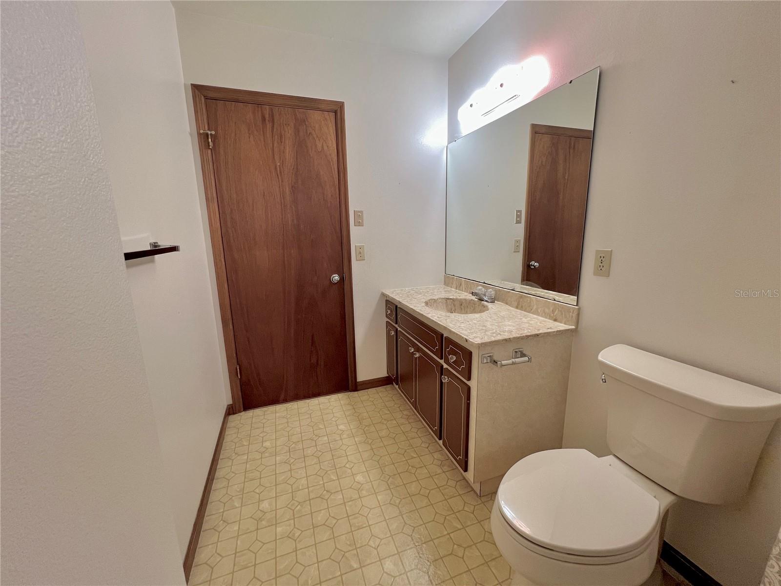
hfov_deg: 106.2
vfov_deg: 89.9
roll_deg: +2.0
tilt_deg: -12.0
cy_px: 293
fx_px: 293
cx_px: 390
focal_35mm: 13
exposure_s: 1/60
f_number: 1.8
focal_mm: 1.57
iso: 160
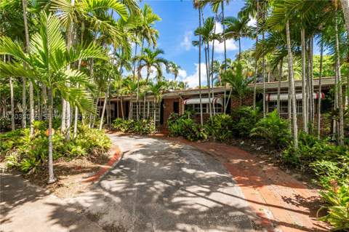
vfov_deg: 71.9
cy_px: 116
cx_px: 174
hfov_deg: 95.0
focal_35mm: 16
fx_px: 160
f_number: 8
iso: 250
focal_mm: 11
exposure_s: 1/200
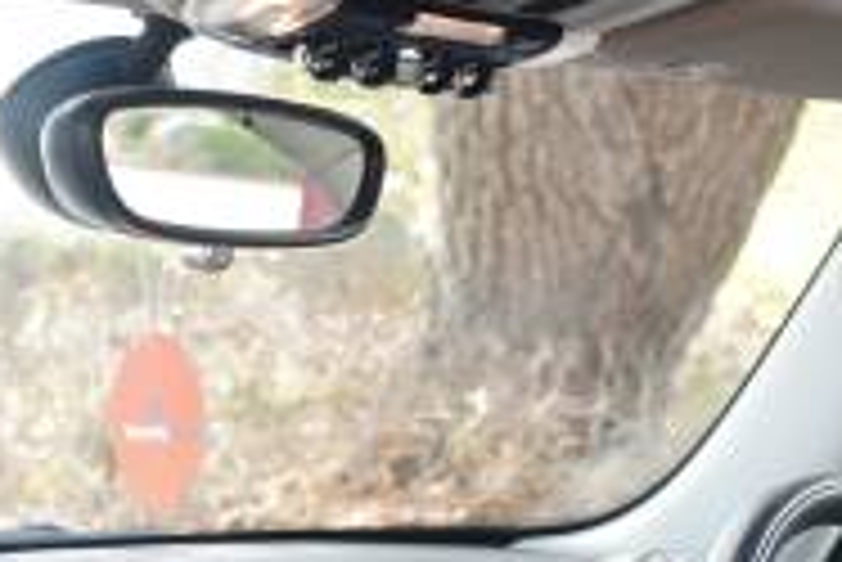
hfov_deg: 24.7
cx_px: 522
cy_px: 841
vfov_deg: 15.4
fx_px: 1919
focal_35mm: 82
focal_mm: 24
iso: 1600
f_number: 4
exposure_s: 1/160
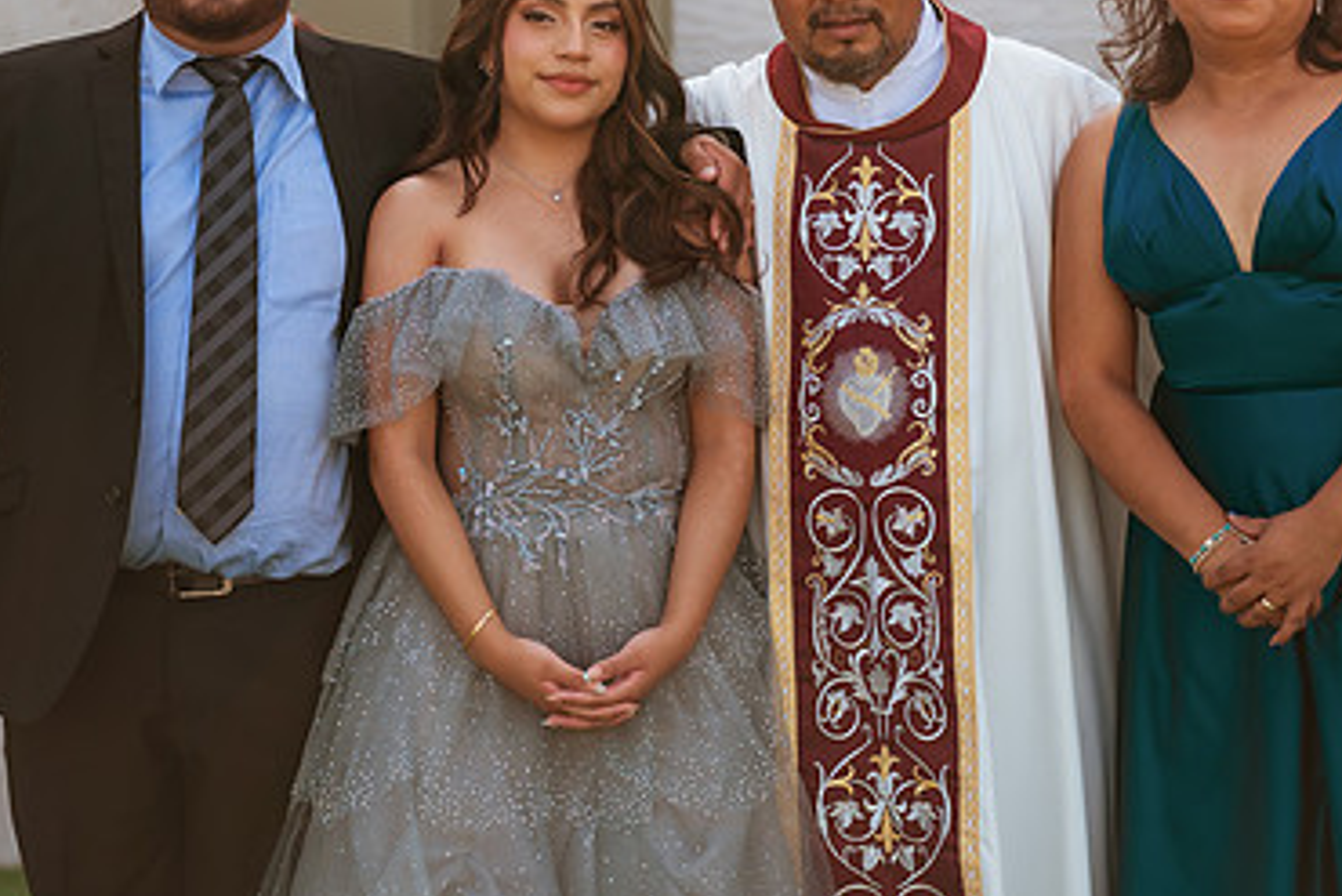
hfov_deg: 21.7
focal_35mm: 94
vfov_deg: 14.5
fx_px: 3505
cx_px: 686
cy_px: 259
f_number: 2.8
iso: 100
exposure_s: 1/800
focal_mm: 60
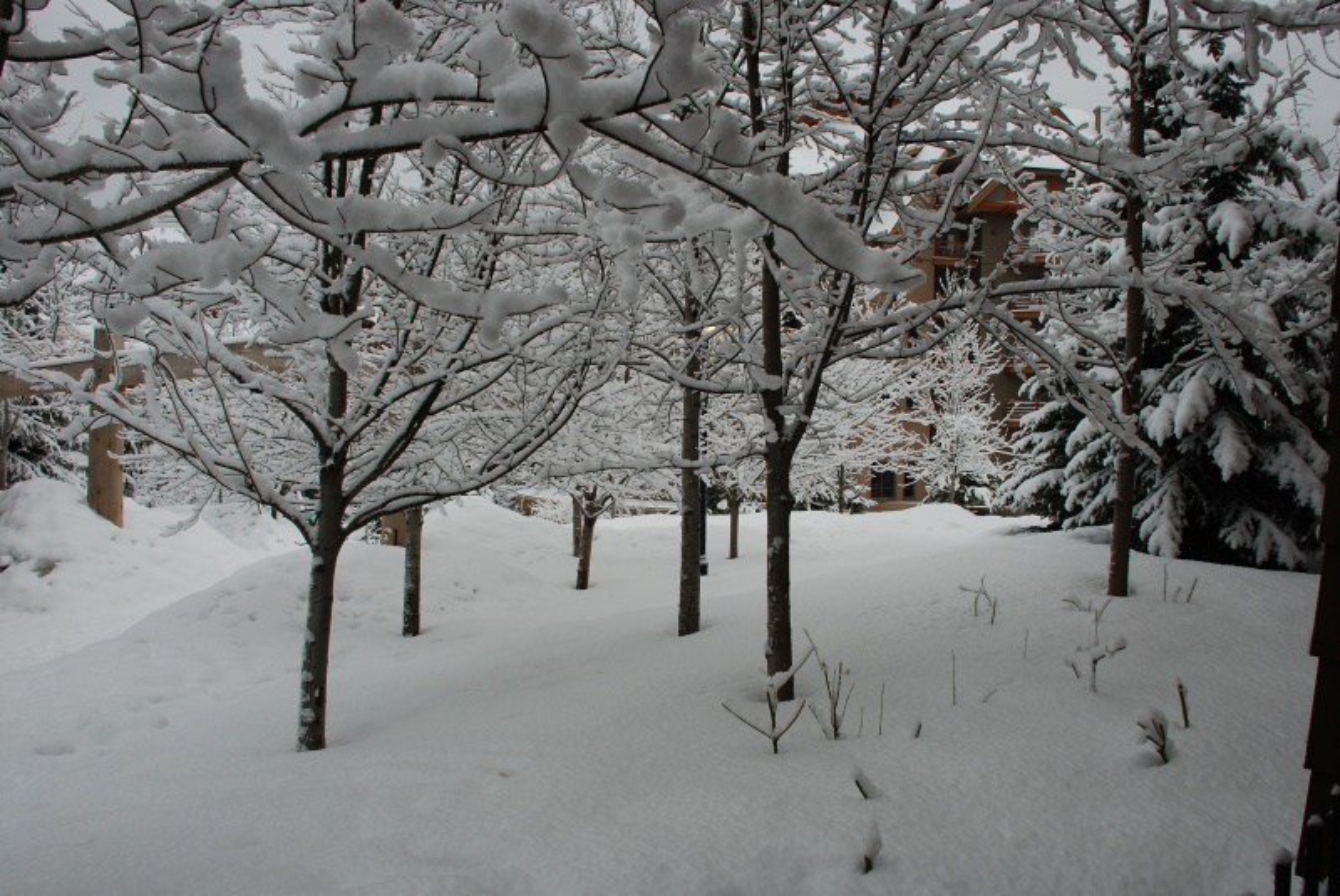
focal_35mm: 30
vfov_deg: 43.7
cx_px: 670
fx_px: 1118
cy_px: 448
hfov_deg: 61.9
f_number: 8
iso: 200
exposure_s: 1/60
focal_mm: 20
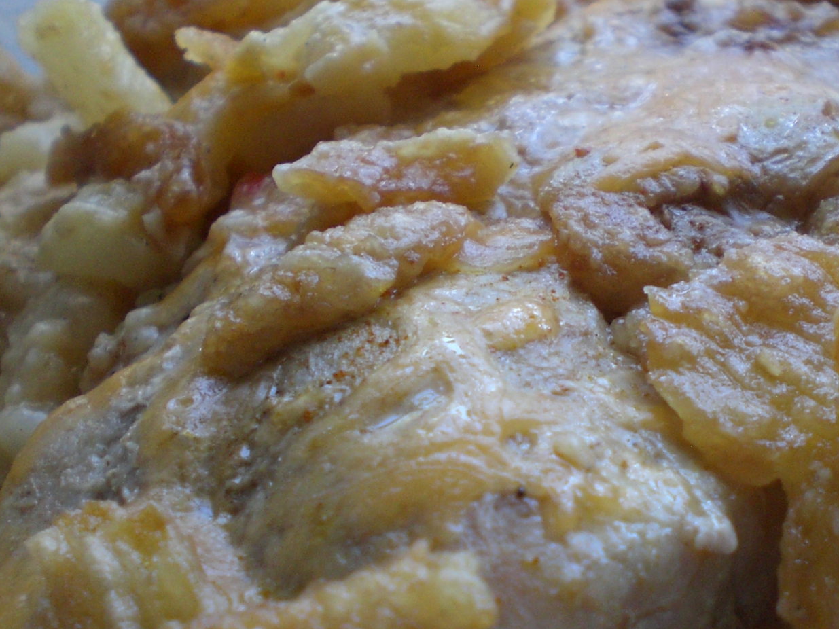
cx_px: 614
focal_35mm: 63
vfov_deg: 23.2
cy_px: 391
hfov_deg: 30.3
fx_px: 1527
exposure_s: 1/80
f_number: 3.1
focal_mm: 6.3
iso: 200
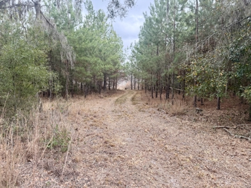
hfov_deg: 71.6
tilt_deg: -5.1
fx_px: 174
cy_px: 94
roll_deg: +0.5
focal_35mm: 24
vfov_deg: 56.8
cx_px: 126
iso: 100
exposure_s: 1/695
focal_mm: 6.76
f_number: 1.78
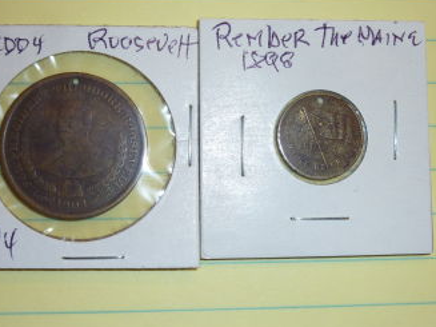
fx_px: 692
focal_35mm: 55
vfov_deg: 26.5
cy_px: 149
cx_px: 187
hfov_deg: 34.9
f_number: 4
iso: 100
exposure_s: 1/30
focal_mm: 7.9
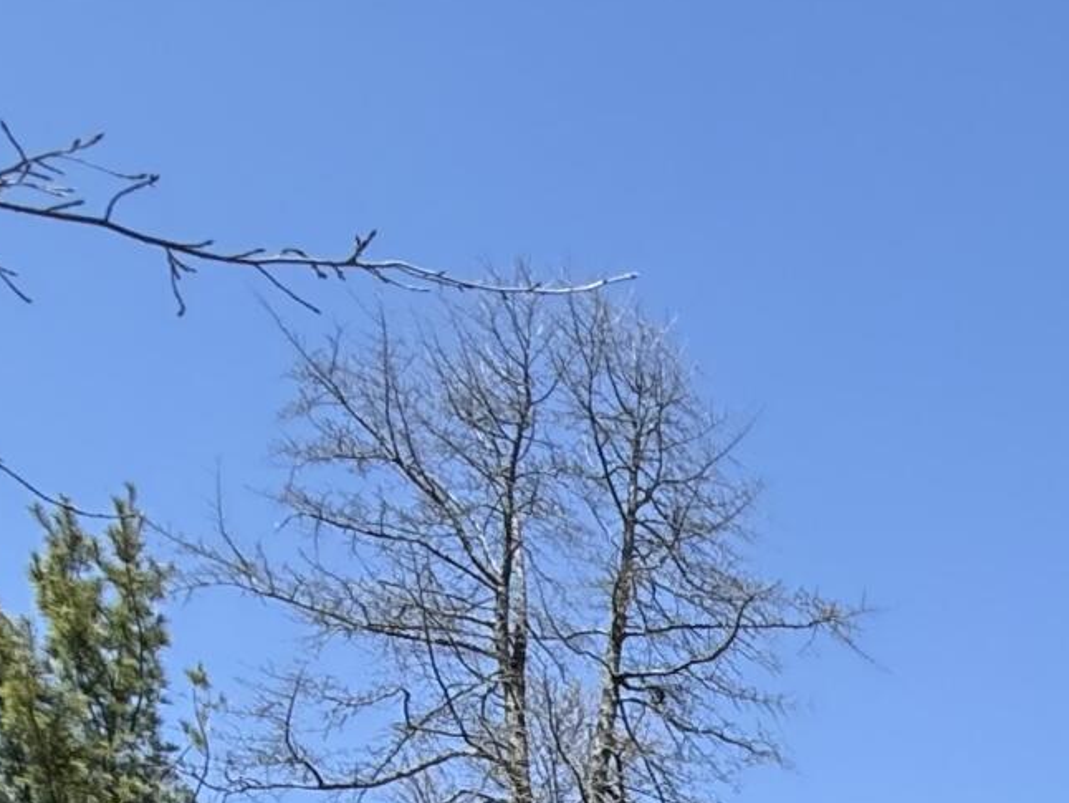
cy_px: 1507
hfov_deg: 22.9
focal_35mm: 65
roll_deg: -0.9
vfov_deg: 17.6
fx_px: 2008
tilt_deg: +7.9
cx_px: 1690
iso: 50
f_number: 2.2
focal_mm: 2.22
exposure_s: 1/809
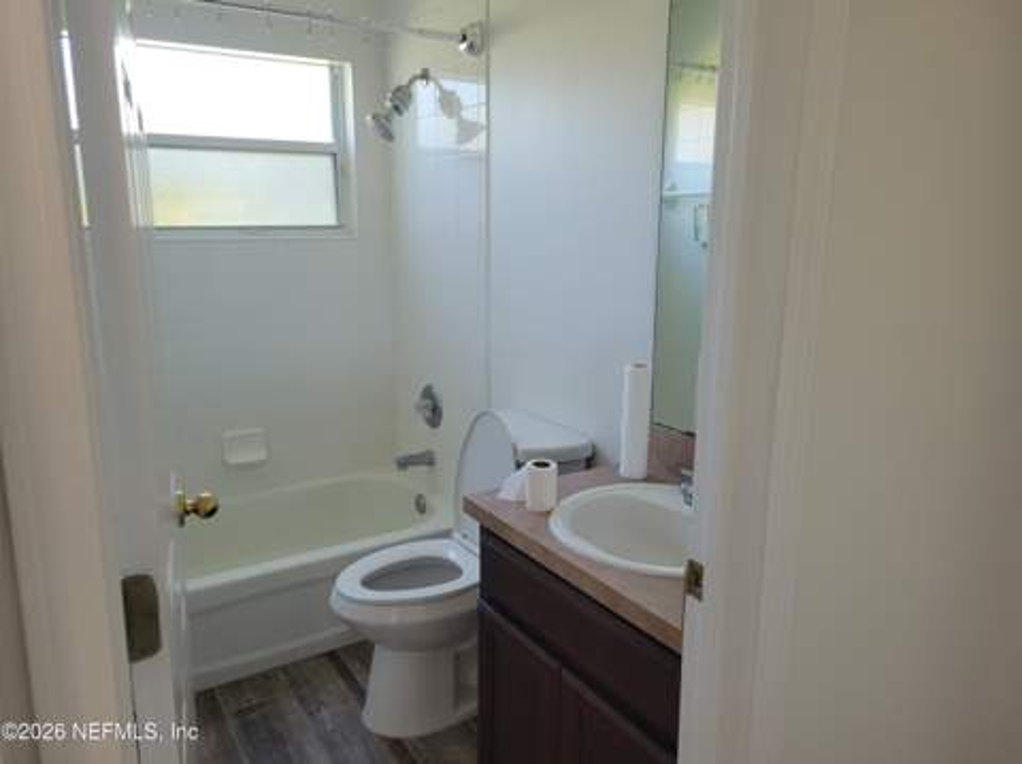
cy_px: 382
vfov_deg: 53.0
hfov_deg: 67.4
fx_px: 767
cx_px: 511
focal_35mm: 26
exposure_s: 1/120
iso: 125
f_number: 1.8
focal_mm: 5.4
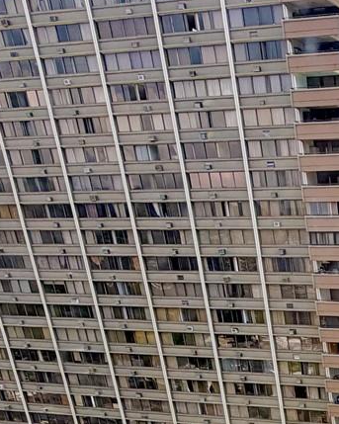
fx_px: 640
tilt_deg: -20.4
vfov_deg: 32.0
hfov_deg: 22.8
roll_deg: +0.5
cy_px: 475
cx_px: 539
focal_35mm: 51
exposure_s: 1/514
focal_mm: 2.22
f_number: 2.2
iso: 40
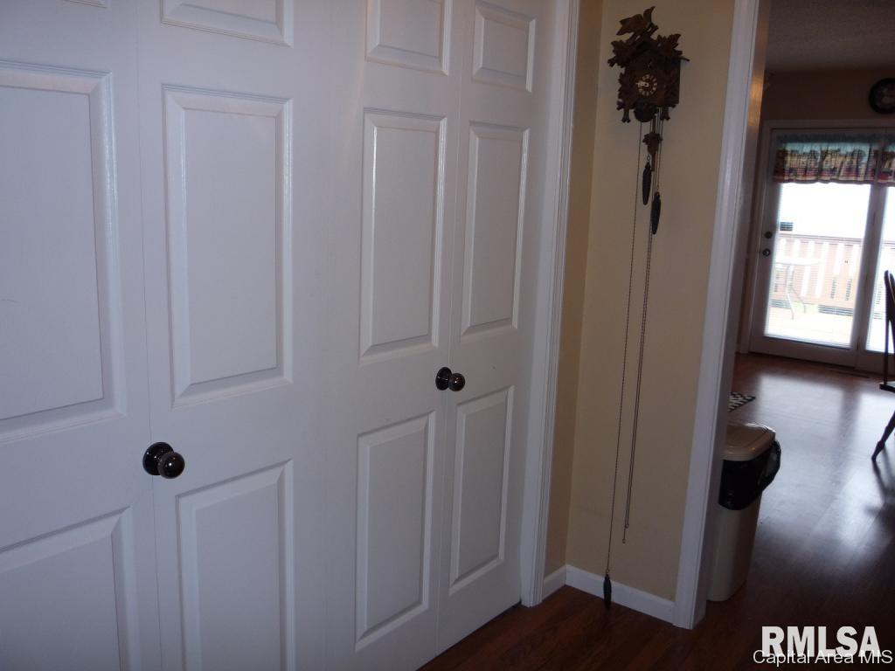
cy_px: 336
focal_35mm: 30
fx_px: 776
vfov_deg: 46.8
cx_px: 448
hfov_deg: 60.0
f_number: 3.3
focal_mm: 5.2
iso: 100
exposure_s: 1/30
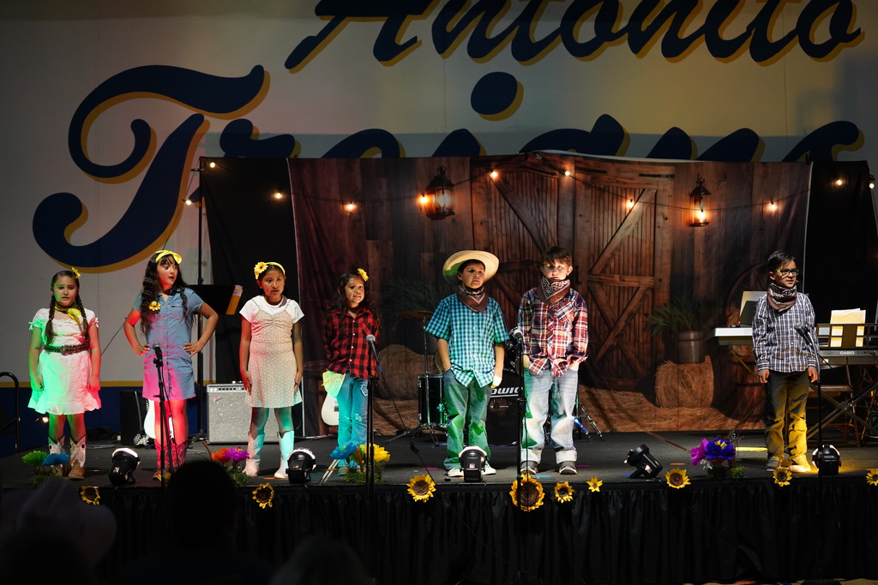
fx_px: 1707
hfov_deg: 28.8
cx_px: 439
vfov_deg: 19.5
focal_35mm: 70
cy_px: 292
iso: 3200
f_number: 2.8
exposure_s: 1/160
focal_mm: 70
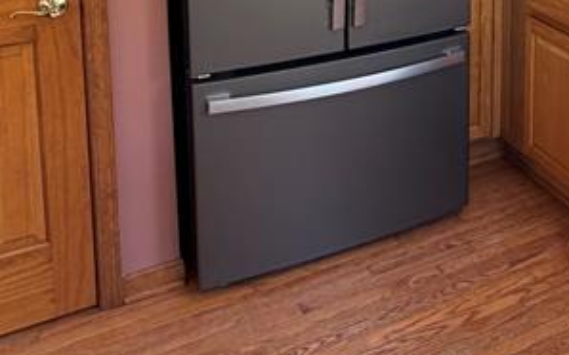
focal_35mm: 51
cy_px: -137
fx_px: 791
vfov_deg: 22.1
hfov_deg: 36.6
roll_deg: -0.7
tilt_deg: -6.4
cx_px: 535
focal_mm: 2.22
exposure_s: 1/60
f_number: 2.2
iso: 200
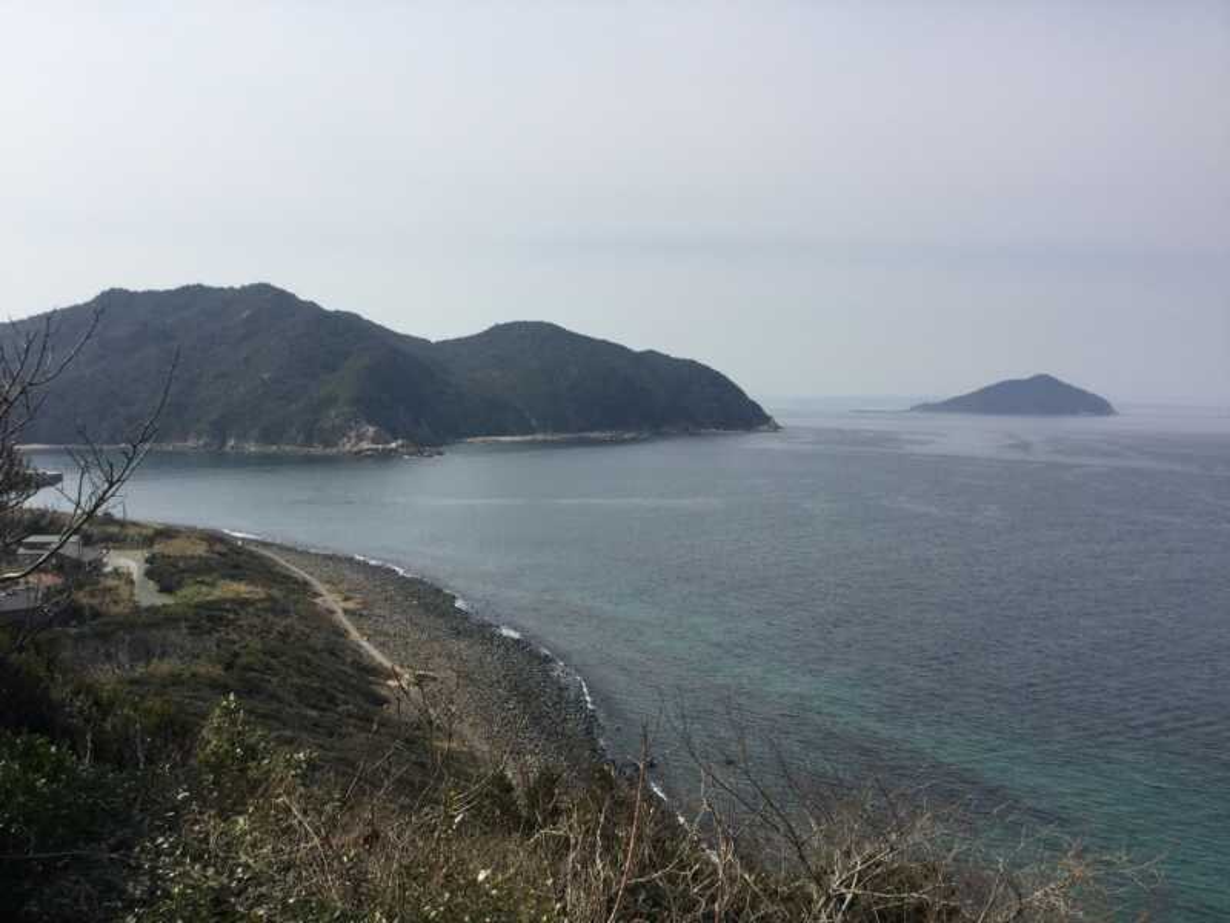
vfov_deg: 45.4
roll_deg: -1.6
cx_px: 615
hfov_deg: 58.4
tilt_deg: -2.1
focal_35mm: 31
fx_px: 1102
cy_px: 462
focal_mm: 3.3
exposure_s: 1/2262
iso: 25
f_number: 2.4
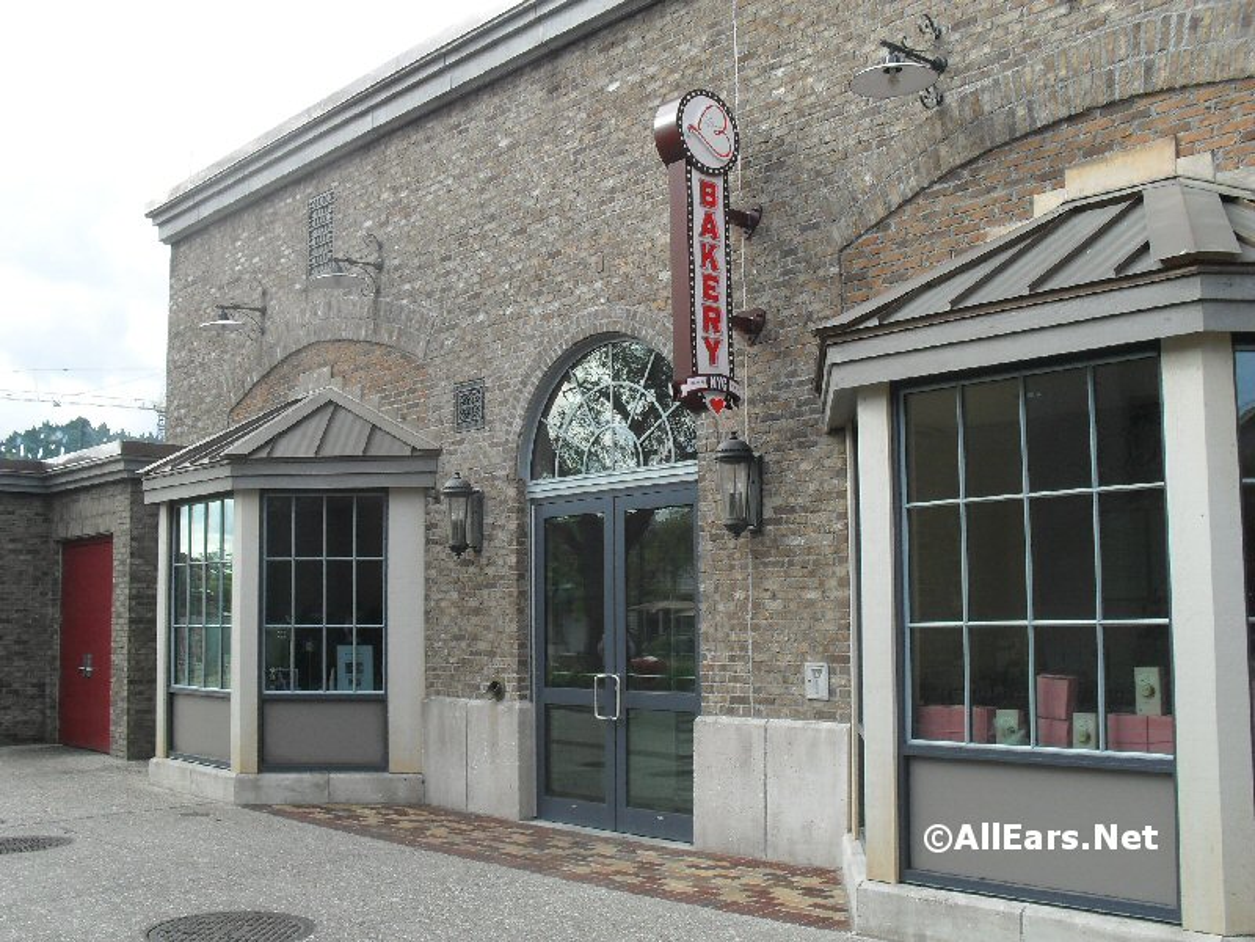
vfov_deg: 40.7
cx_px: 628
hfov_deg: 52.6
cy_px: 471
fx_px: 1269
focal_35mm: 35
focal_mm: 6.3
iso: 100
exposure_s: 1/90
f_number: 8.4
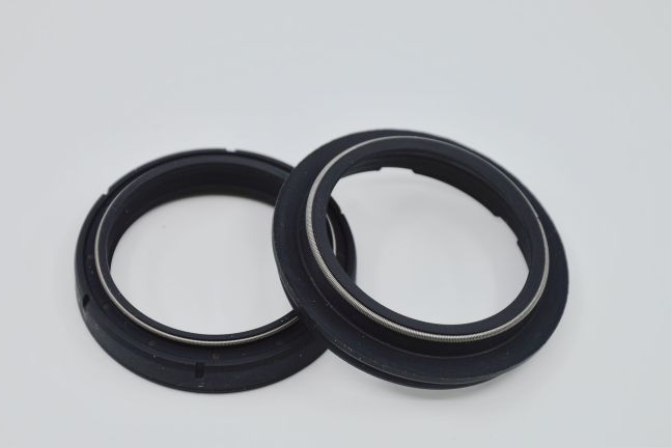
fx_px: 3626
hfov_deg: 10.6
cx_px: 324
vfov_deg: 7.1
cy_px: 243
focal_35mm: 195
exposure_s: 1/160
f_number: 6.3
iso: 100
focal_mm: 105
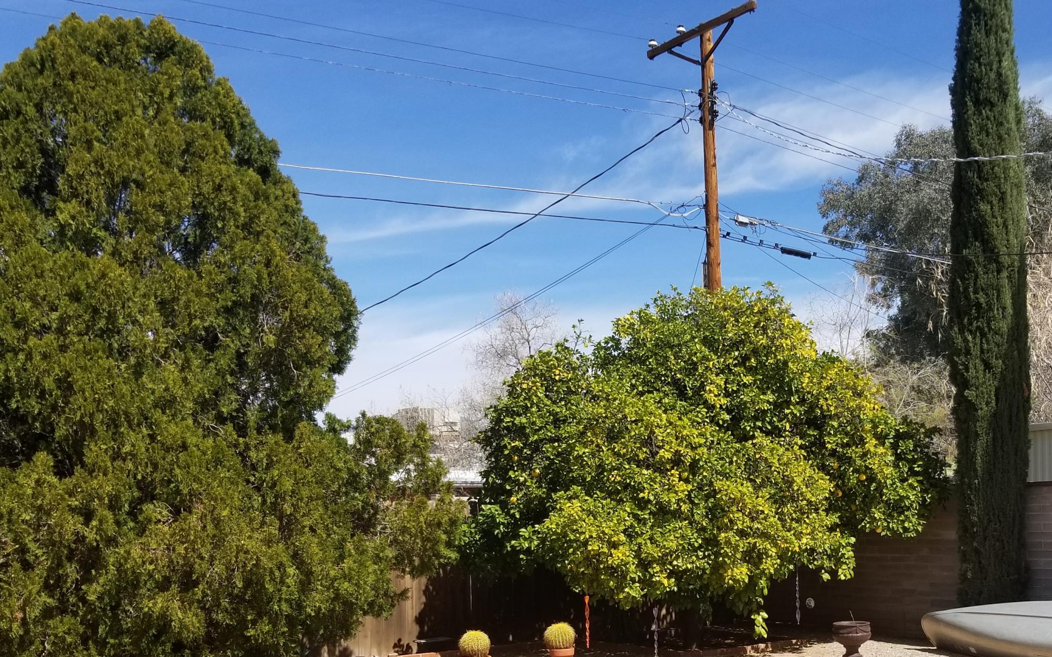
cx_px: 709
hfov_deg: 46.4
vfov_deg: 29.4
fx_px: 1204
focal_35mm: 42
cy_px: 582
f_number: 1.7
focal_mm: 4.25
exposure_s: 1/2703
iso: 50
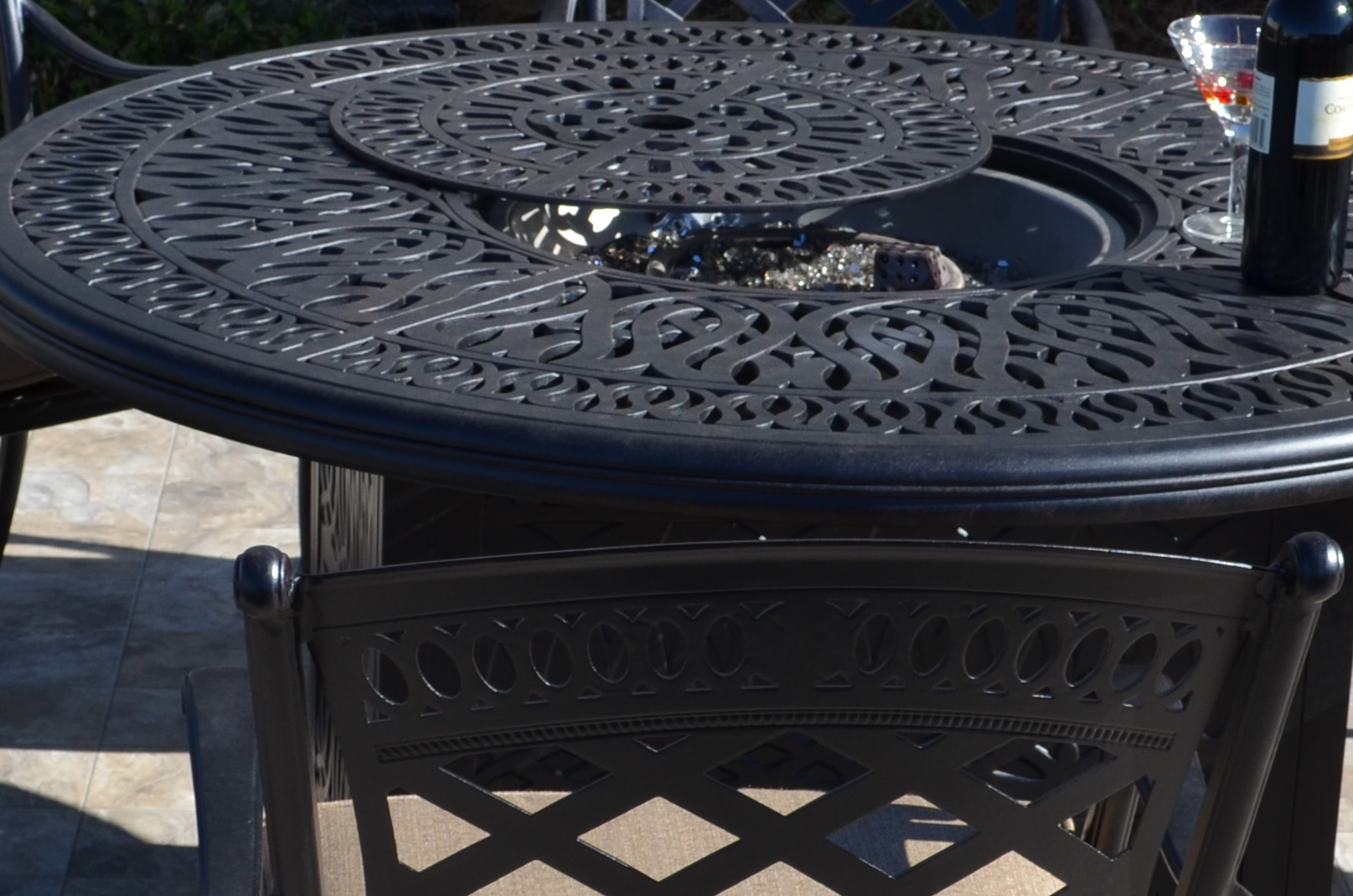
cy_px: 615
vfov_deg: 11.5
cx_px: 680
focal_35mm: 119
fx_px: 4464
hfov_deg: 17.2
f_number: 8
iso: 140
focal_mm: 26
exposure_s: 1/250
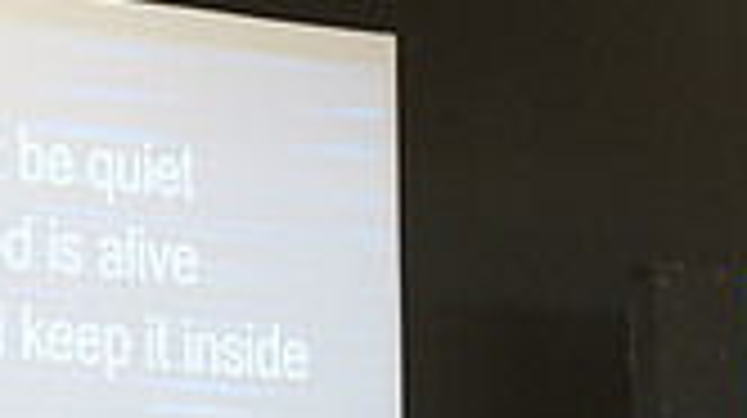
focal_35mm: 337
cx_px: 513
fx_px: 6669
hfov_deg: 6.4
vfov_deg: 3.6
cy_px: 834
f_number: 3.2
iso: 1600
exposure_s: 1/100
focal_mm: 61
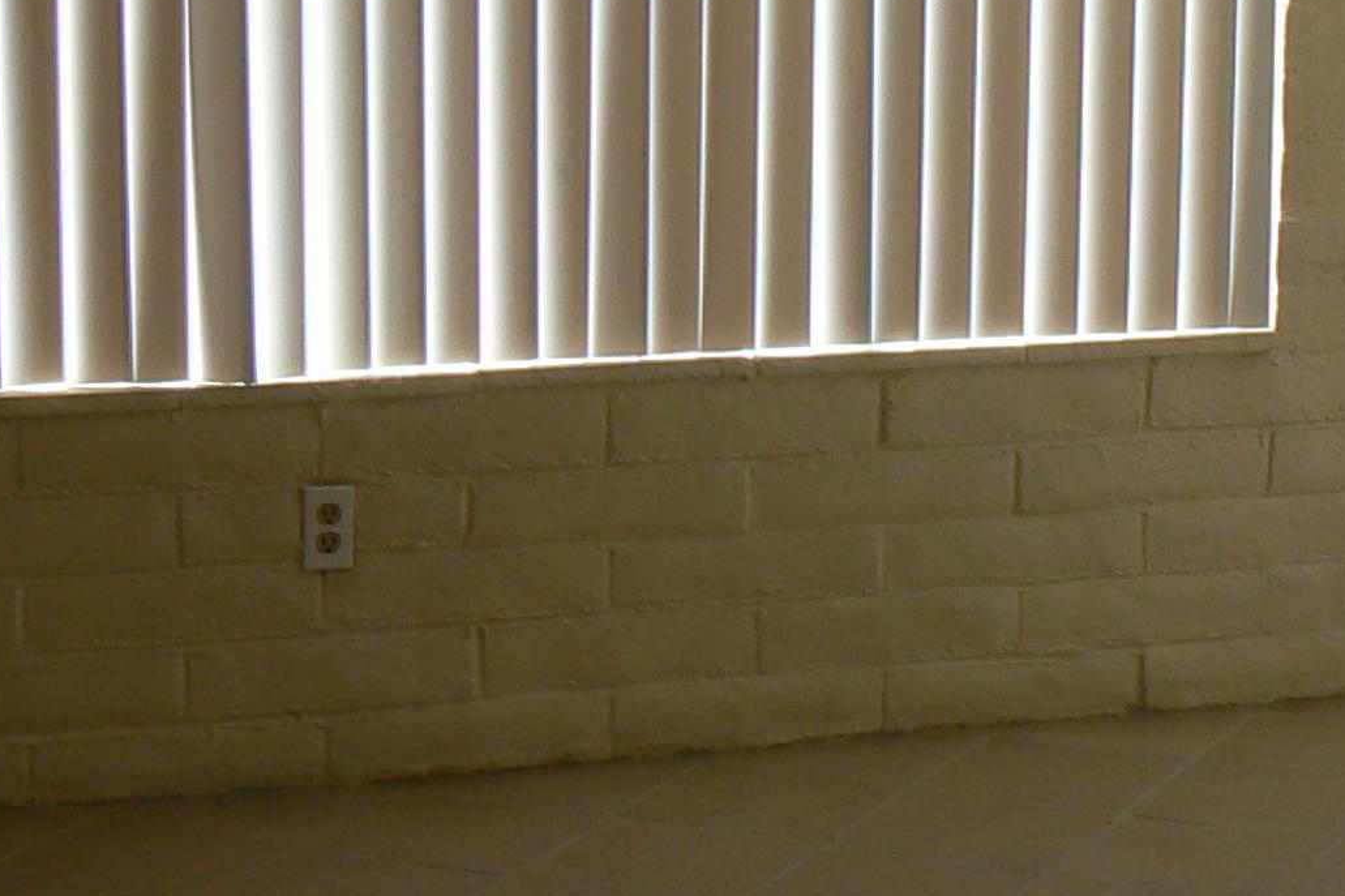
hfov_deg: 18.6
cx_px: 1023
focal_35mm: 109
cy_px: 385
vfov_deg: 12.6
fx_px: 4071
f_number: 5
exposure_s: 1/100
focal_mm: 6
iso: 80
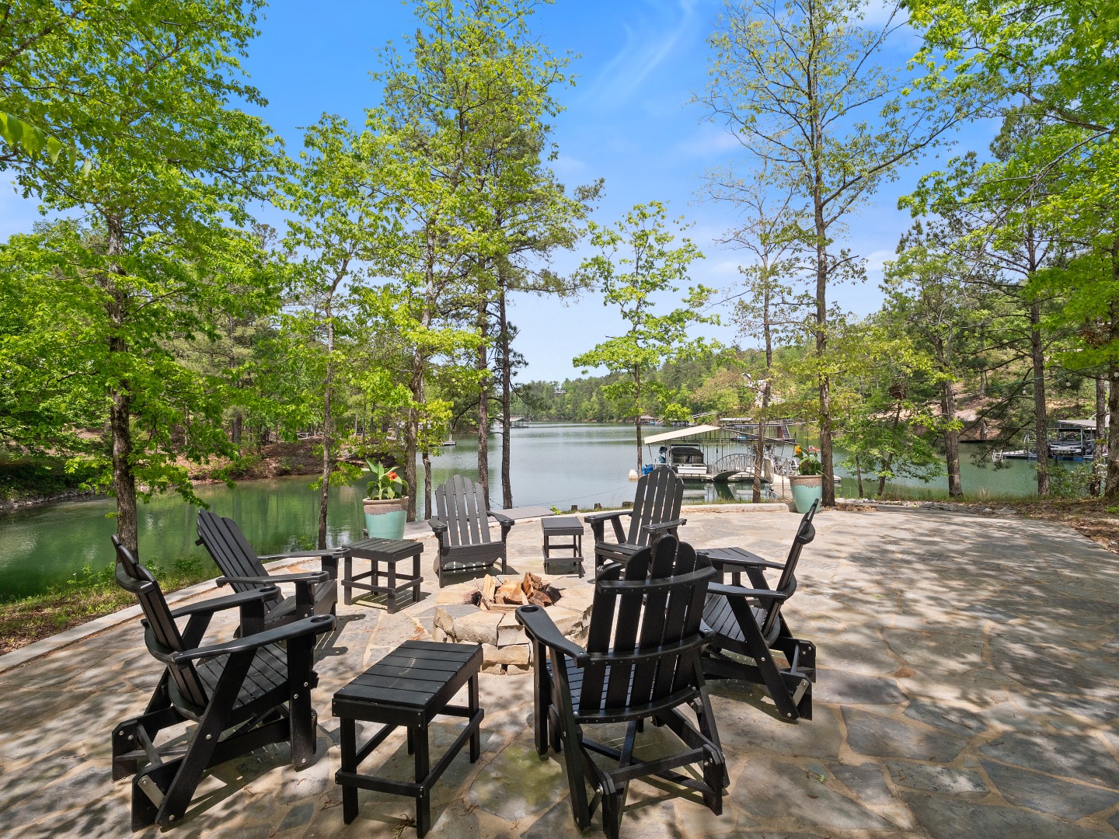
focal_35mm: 16
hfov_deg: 94.5
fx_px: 517
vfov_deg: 78.1
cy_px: 420
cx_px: 560
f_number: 5.6
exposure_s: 1/800
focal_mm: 8
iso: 400
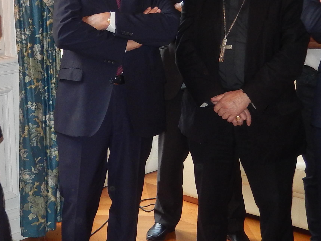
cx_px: 22
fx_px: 658
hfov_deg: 26.3
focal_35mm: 71
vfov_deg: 20.6
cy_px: 80
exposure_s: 1/30
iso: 250
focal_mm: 4.5
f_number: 3.4
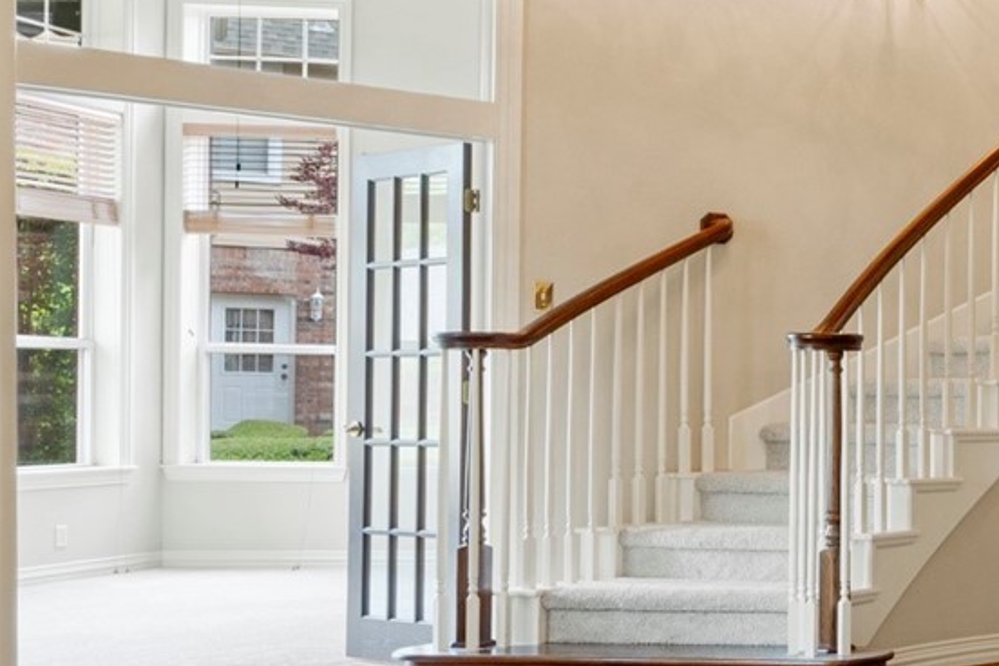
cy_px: 390
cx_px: 1533
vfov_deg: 23.0
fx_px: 1637
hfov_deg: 25.1
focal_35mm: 59
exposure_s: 1.3
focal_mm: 16
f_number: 9
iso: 200
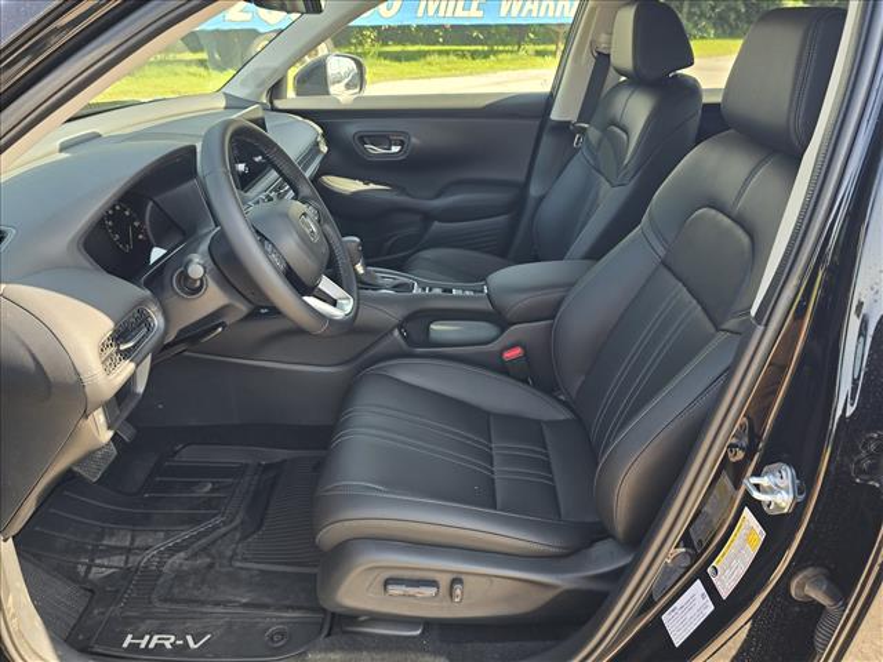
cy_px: 331
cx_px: 442
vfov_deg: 58.9
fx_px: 587
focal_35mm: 23
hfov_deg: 73.9
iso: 40
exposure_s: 1/120
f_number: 1.7
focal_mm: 6.3
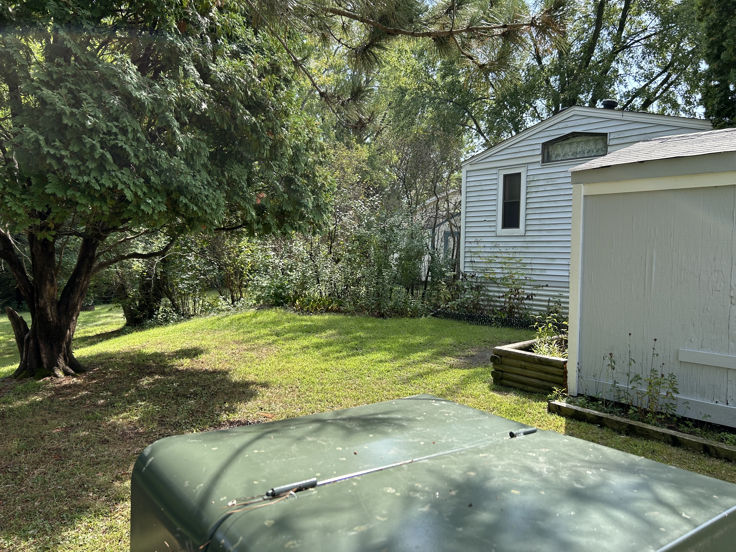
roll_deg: -0.9
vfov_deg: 53.1
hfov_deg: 67.3
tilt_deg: -2.0
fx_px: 553
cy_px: 276
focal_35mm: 26
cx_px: 368
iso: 50
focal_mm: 5.7
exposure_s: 1/1079
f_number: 1.5
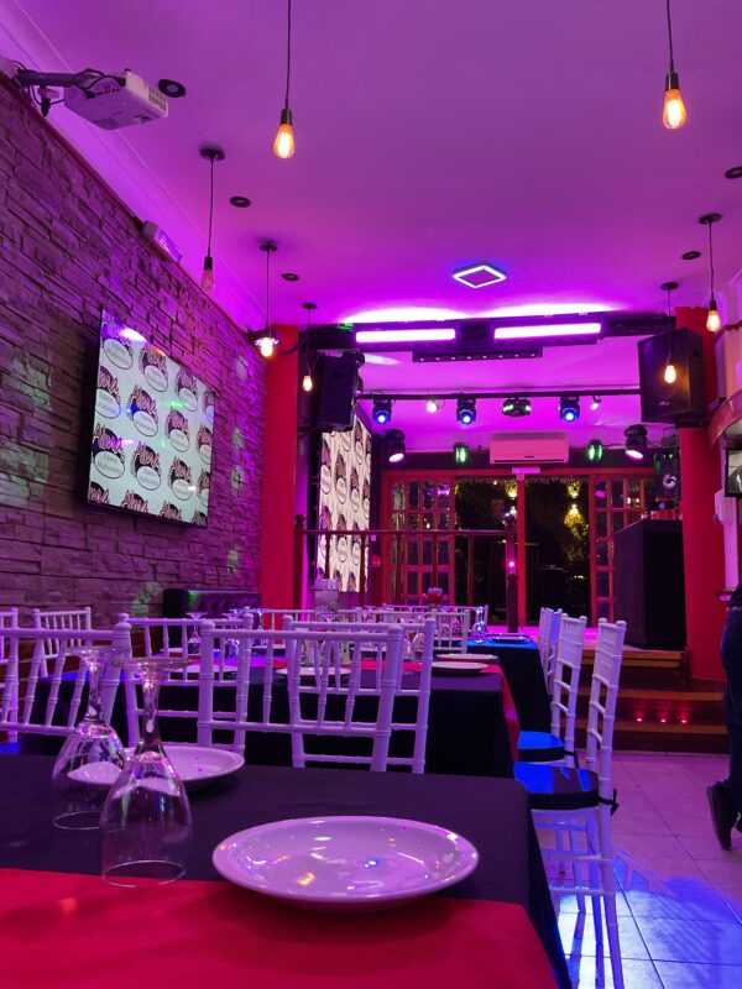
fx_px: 829
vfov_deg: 61.7
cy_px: 494
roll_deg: -0.3
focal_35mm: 29
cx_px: 371
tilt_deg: +7.4
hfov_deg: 48.2
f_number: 1.8
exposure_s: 1/40
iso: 250
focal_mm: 3
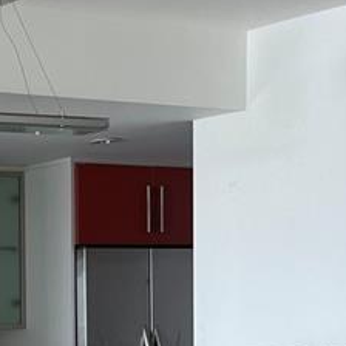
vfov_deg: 13.4
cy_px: 514
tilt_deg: -6.3
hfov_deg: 13.3
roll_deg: +2.1
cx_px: -196
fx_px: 1391
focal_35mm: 123
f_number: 1.6
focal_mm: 5.1
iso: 64
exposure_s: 1/122
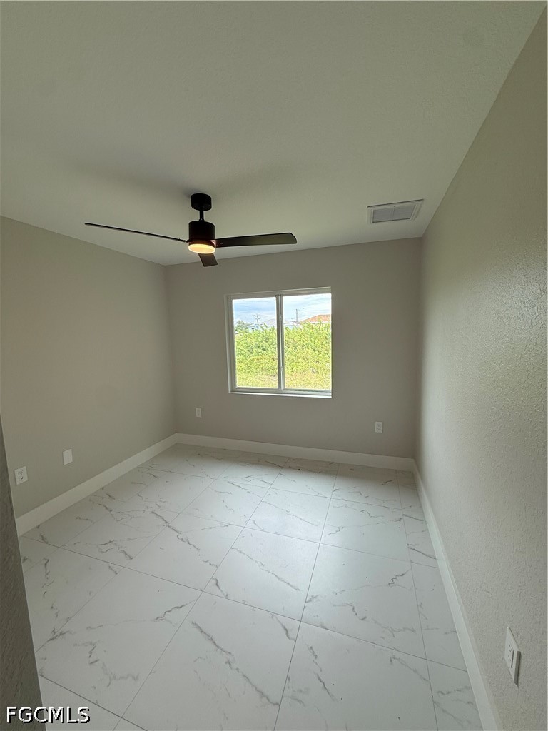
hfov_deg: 85.7
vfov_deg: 102.1
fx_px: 296
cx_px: 274
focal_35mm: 14
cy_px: 366
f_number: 2.2
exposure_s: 1/174
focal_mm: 2.22
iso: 64
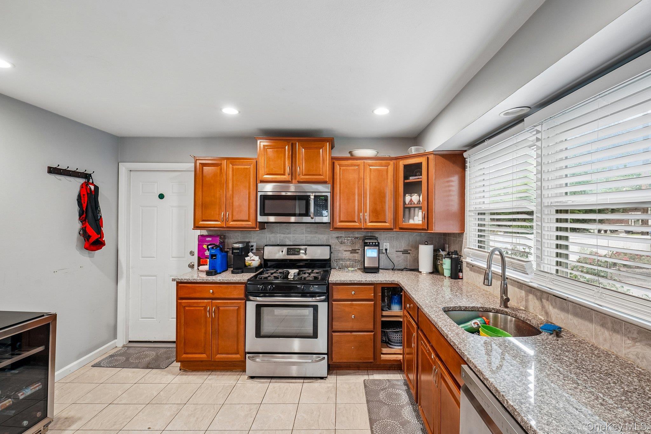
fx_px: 289
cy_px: 217
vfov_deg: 73.7
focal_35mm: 16
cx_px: 326
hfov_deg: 96.7
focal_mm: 16
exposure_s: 1/25
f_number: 8
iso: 400
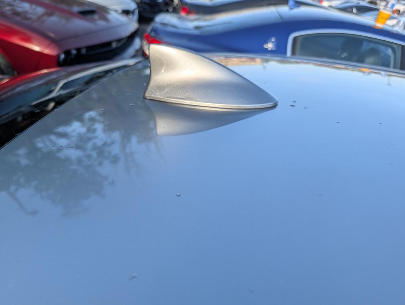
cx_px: 202
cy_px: 152
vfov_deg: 56.9
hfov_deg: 71.5
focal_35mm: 24
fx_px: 281
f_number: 1.68
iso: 19
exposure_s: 1/1517
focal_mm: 6.9
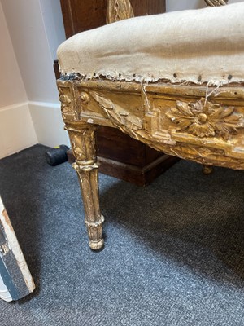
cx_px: 122
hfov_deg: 54.9
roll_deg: +6.6
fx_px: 235
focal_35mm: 25
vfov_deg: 69.4
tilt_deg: -27.7
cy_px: 163
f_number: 1.6
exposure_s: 1/50
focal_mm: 5.1
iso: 250
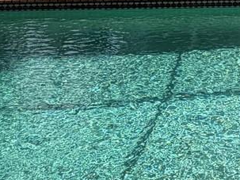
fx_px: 513
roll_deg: +1.2
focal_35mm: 74
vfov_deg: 17.5
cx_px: 352
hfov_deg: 22.1
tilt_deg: -3.2
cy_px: -102
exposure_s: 1/770
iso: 25
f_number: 2.2
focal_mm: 2.22
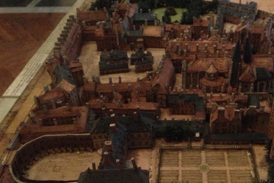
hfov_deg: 39.1
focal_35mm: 50
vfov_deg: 26.8
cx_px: 182
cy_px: 124
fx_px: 381
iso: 800
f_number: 2.4
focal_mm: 4.28
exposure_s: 1/15
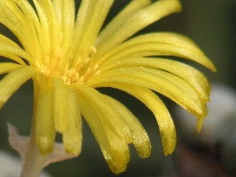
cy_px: 132
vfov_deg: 5.7
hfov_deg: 7.6
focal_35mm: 261
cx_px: 175
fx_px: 1779
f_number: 3.6
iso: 50
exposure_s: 1/250
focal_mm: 17.1
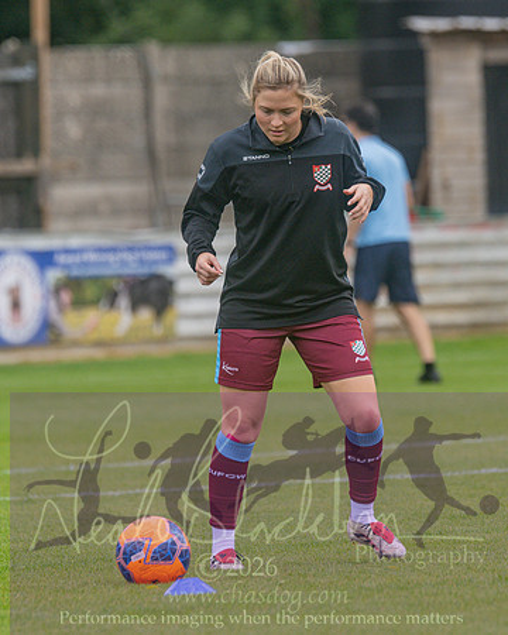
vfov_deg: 3.3
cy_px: 253
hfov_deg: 2.6
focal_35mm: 588
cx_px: 317
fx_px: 11059
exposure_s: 1/1250
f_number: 4
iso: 400
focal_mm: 300
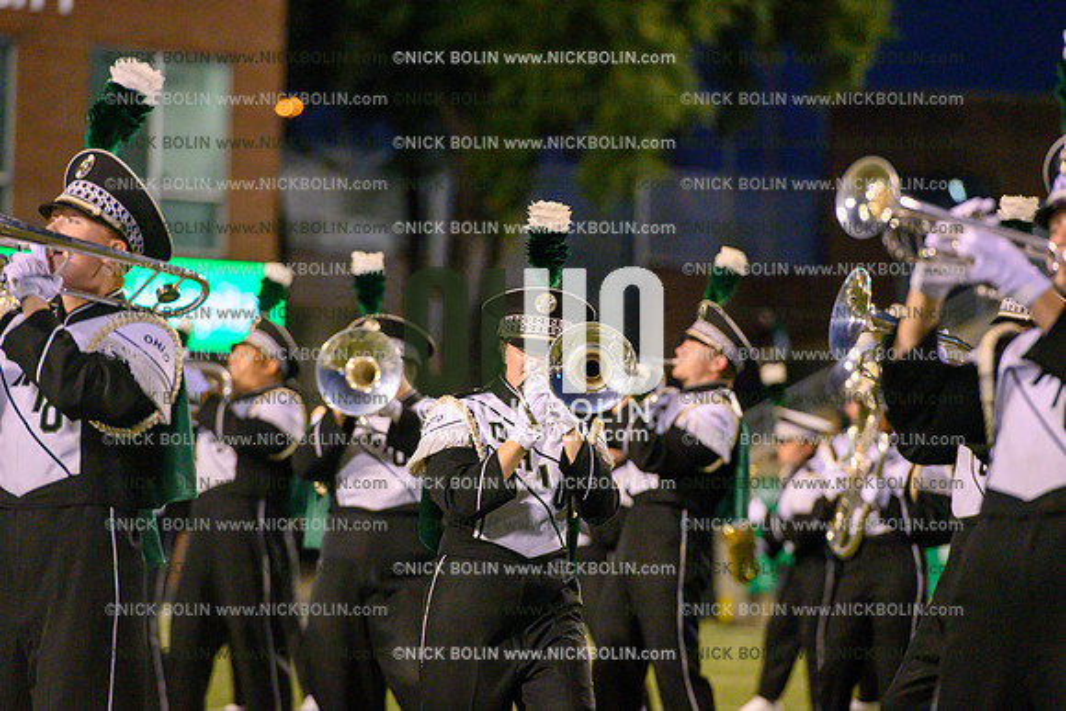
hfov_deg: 10.3
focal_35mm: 200
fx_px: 5923
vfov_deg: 6.9
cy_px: 356
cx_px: 533
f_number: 4
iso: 10000
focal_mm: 200
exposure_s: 1/1000
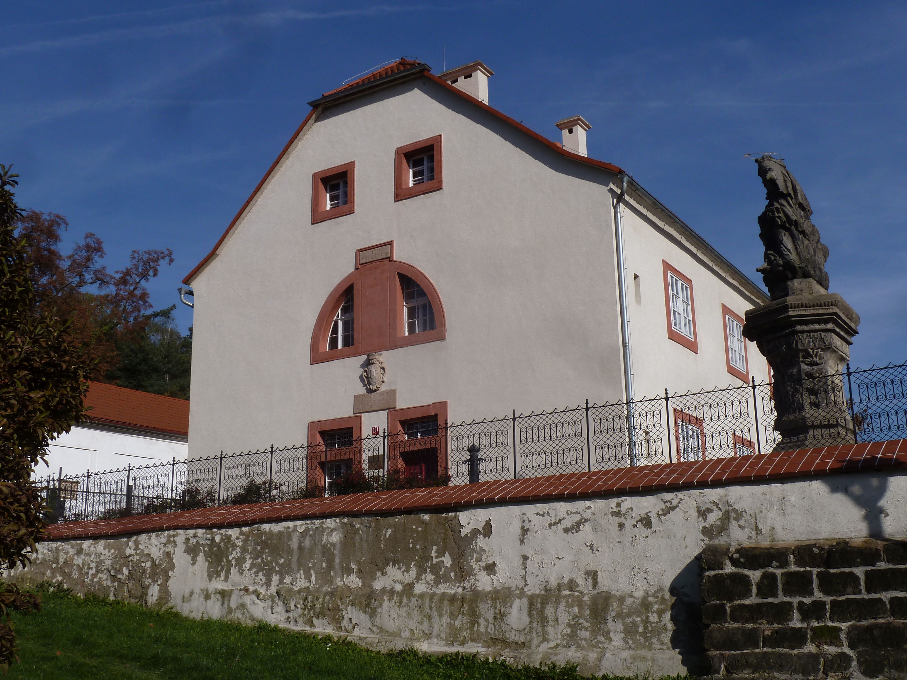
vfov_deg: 38.7
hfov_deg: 50.1
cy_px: 340
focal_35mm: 37
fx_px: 969
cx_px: 454
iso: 80
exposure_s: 1/640
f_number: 5.6
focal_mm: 6.1
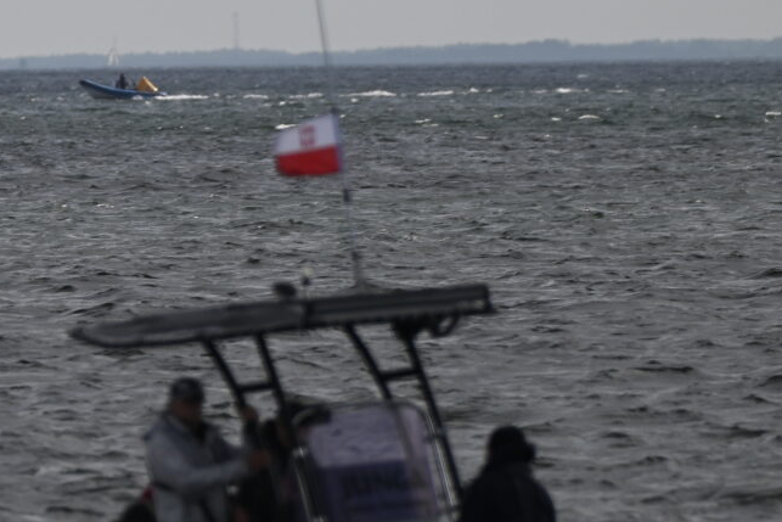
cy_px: 82
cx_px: -674
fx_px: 34609
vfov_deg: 0.9
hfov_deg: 1.3
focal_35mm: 1593
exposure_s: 1/800
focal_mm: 400
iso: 100
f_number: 6.3
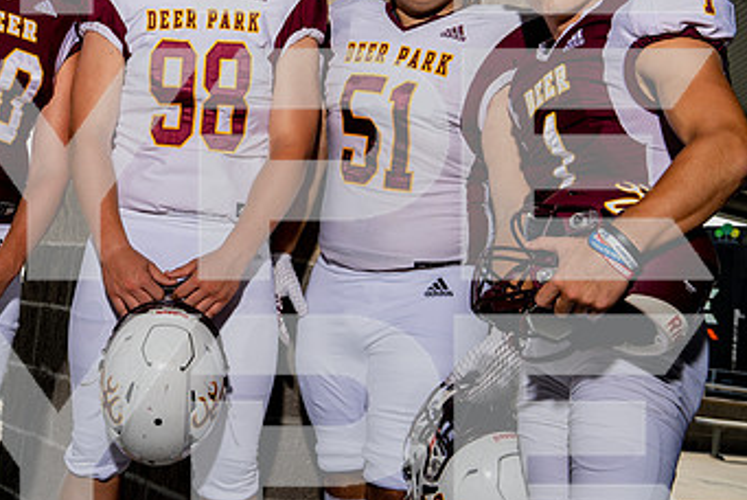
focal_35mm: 51
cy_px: 166
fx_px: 1059
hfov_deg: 37.5
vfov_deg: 26.4
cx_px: 156
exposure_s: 1/250
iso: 100
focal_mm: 30
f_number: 7.1
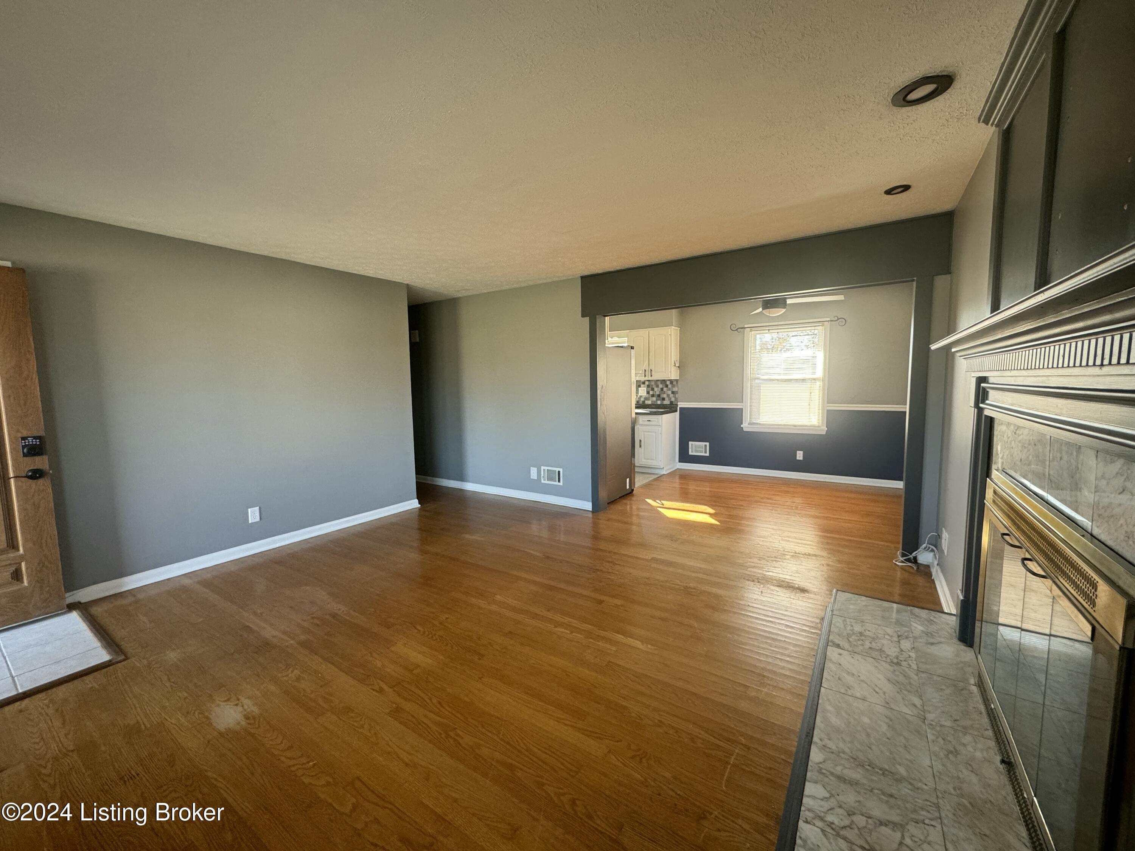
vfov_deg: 85.7
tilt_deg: -5.4
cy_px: 426
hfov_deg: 102.1
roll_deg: +0.9
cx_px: 568
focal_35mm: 14
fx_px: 459
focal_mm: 2.22
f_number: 2.2
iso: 200
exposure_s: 1/99
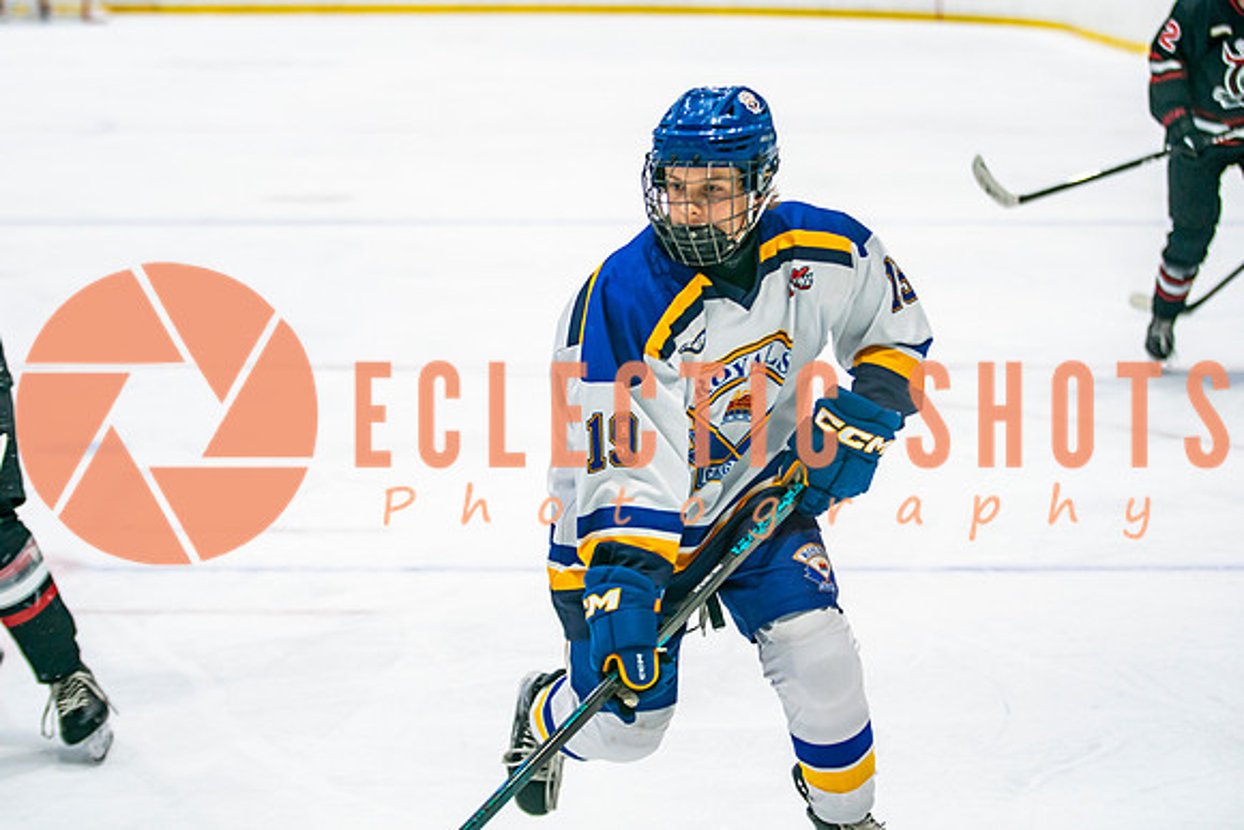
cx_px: 620
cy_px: 325
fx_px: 3669
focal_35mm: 106
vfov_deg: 12.9
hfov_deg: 19.2
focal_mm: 85
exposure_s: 1/640
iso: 400
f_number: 2.8
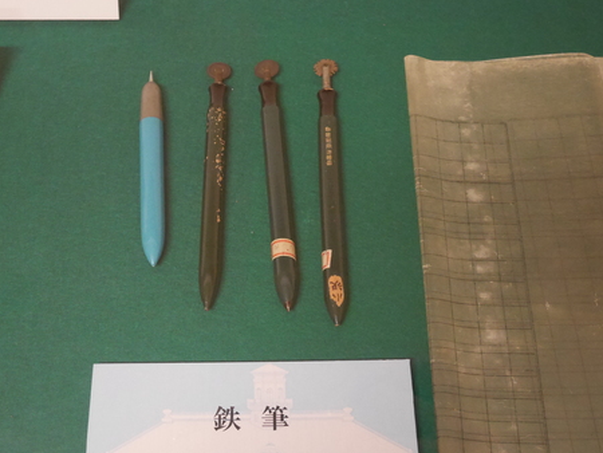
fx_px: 976
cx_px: 225
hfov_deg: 34.2
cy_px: 259
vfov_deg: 26.1
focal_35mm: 56
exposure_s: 1/30
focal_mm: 21
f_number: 4.7
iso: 3200
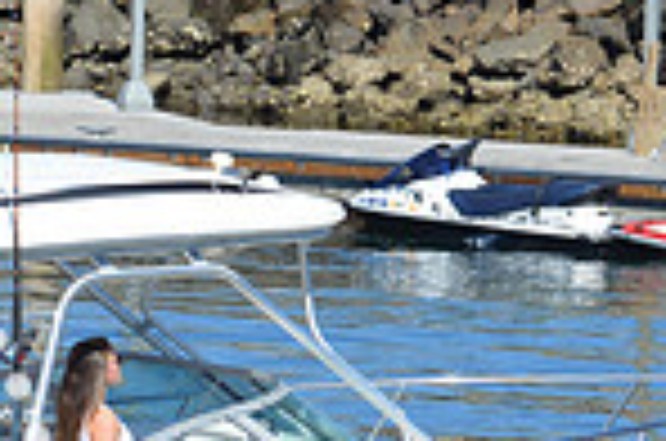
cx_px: -364
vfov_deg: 4.2
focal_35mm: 324
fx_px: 5980
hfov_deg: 6.3
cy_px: 549
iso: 100
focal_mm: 55
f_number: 9
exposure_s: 1/320
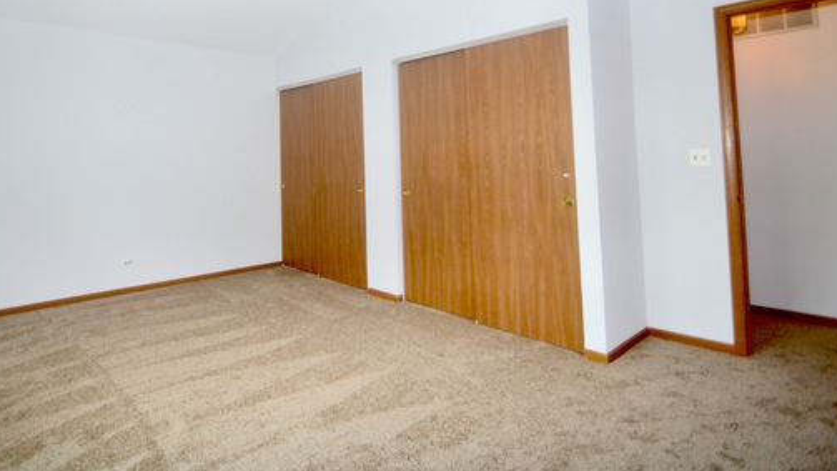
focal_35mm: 20
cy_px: 136
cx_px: 326
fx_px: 444
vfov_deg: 54.1
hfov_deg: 85.3
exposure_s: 1/60
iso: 100
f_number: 4
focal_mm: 10
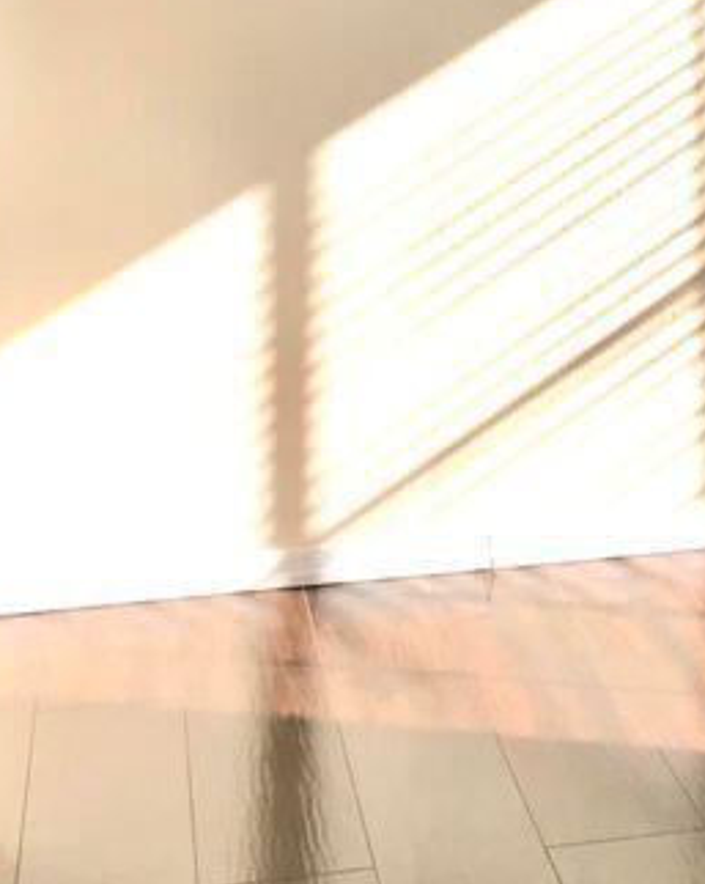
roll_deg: -0.6
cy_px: -299
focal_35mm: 87
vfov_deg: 20.0
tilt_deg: +5.0
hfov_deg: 17.1
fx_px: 2272
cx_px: 760
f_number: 1.8
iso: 20
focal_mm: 3.99
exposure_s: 1/526
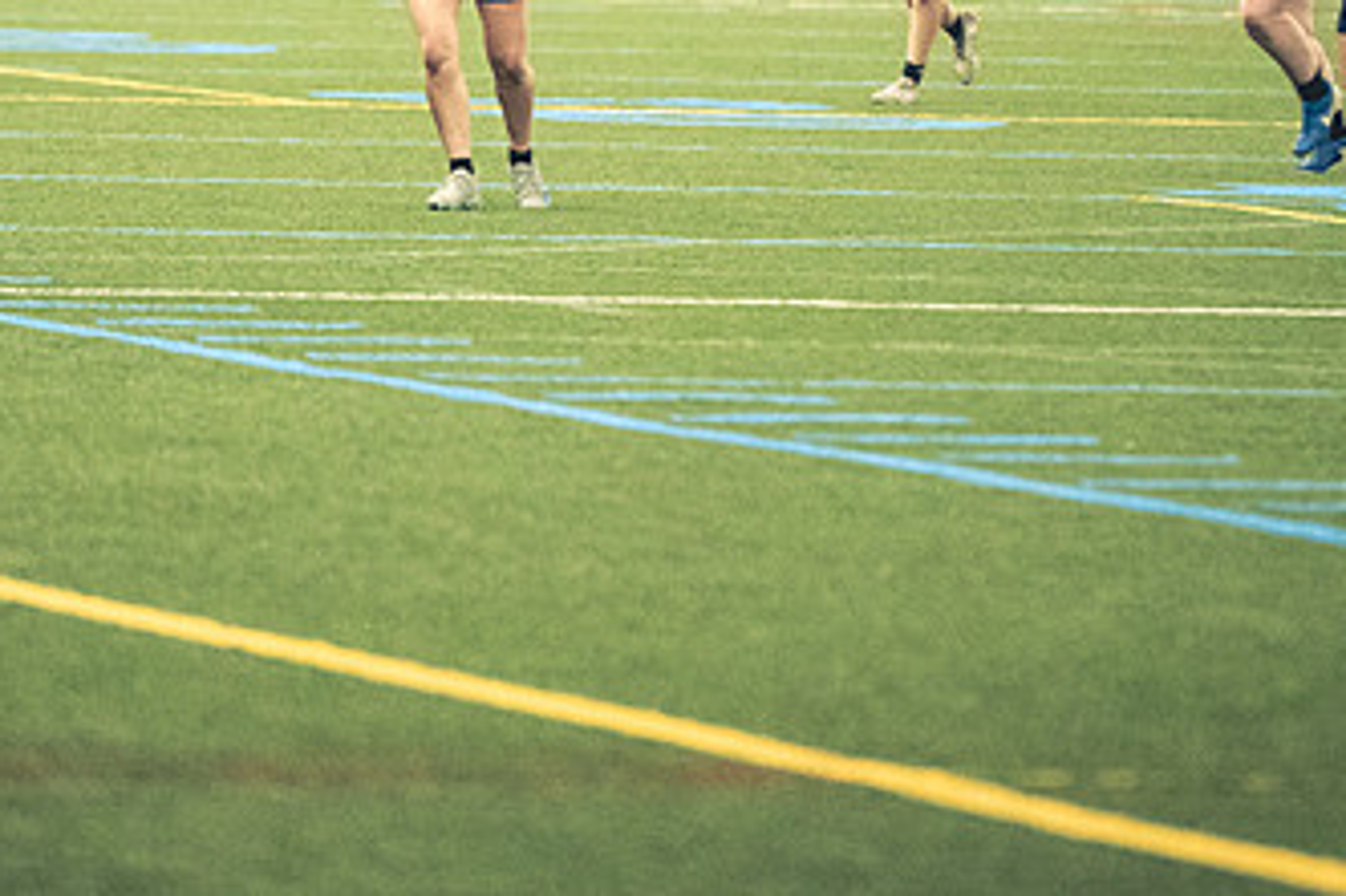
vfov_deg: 2.7
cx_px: 511
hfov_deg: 4.0
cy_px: 134
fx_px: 19058
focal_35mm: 510
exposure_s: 1/500
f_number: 2.8
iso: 12800
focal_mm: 195
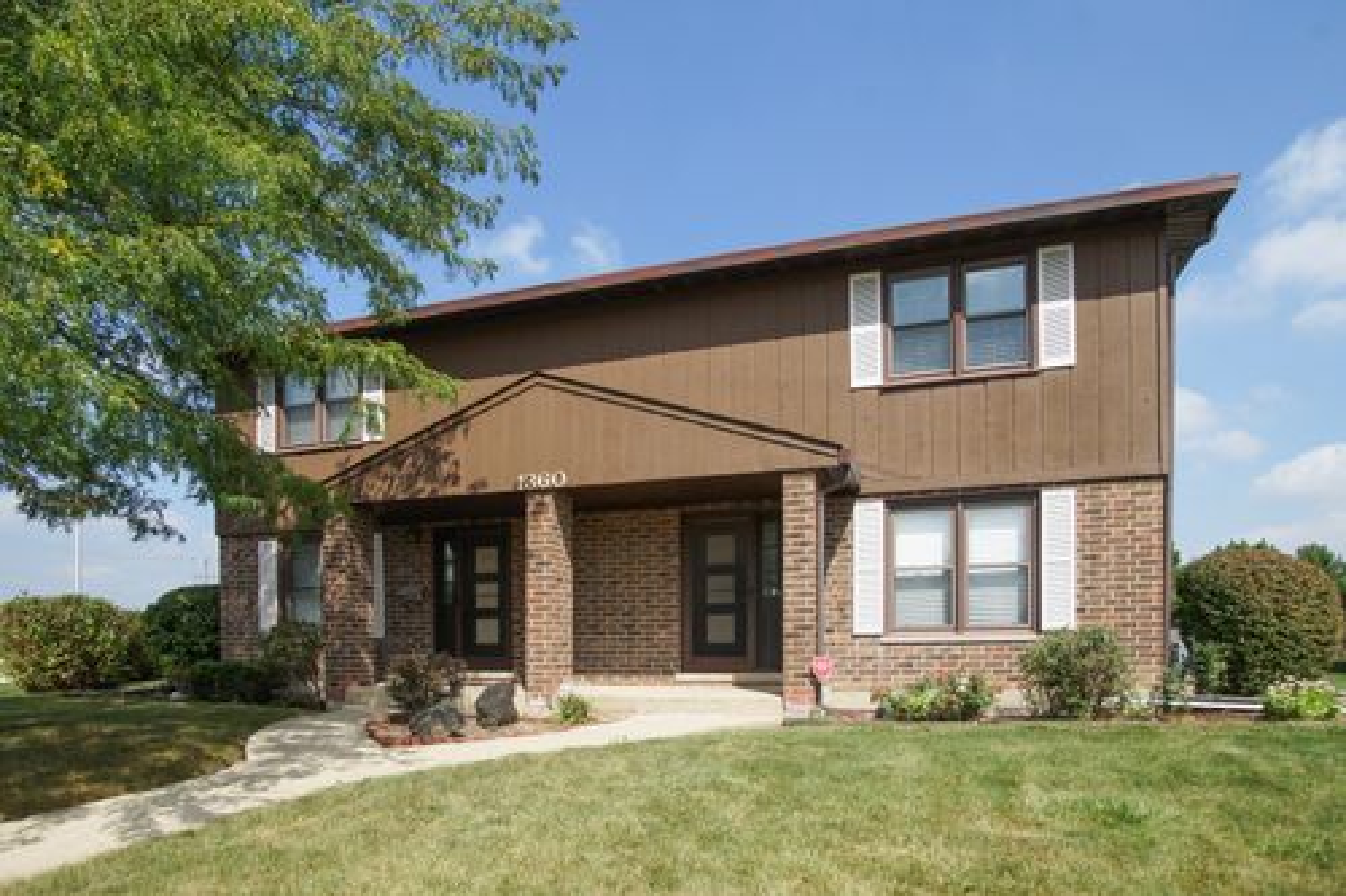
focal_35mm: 18
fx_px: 673
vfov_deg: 67.3
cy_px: 448
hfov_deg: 90.0
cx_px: 673
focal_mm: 18
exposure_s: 1/800
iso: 320
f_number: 8
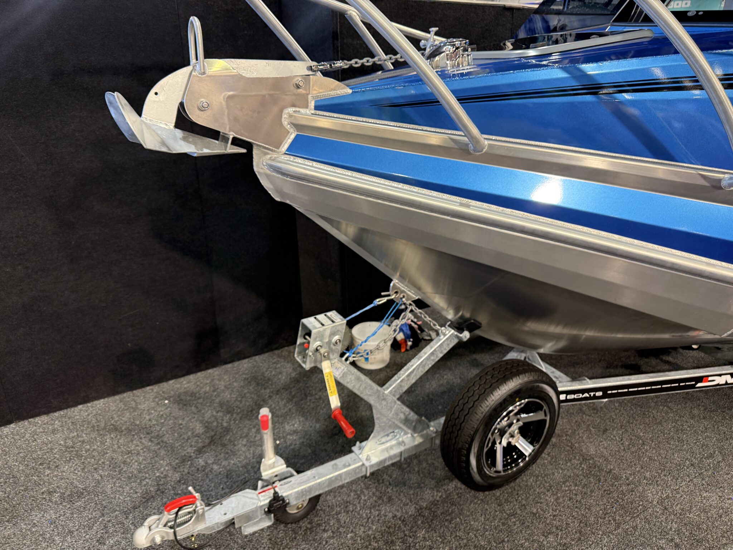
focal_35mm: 24
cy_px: 275
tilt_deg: -21.5
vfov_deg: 56.8
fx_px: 508
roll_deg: +0.1
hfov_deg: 71.6
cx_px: 366
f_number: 1.78
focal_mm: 6.76
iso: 200
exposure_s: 1/50
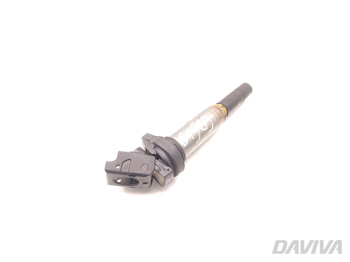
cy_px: 131
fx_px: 243
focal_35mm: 24
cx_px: 175
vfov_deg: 56.8
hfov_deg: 71.6
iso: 200
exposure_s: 1/80
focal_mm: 5.89
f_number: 1.89
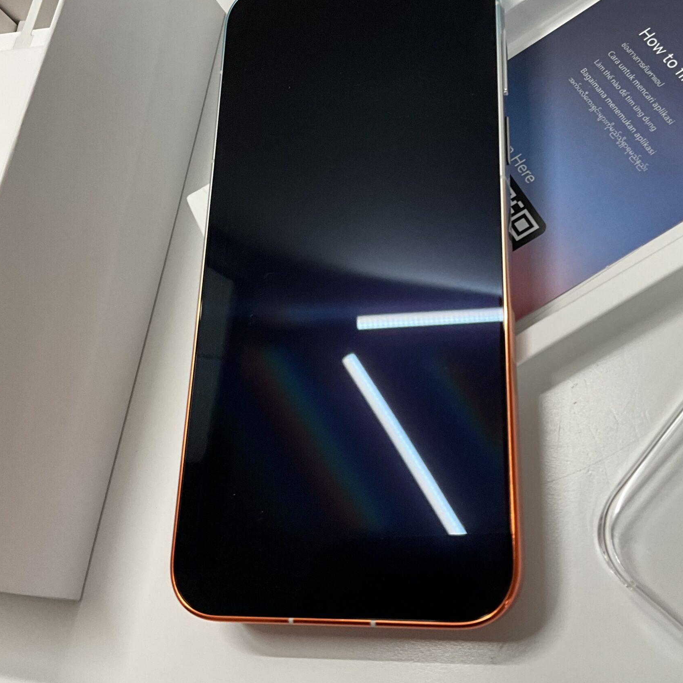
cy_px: 256
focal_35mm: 39
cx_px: 385
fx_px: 871
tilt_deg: -57.6
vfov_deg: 42.5
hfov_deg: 42.8
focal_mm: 3
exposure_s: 1/120
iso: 64
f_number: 1.8
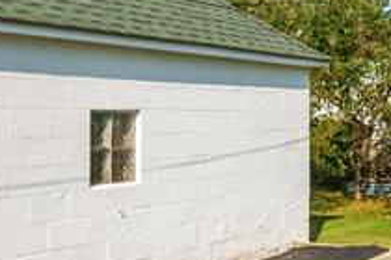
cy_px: 105
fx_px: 847
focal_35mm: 78
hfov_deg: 25.3
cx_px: 344
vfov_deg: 17.5
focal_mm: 16
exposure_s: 1/1000
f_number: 4
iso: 100
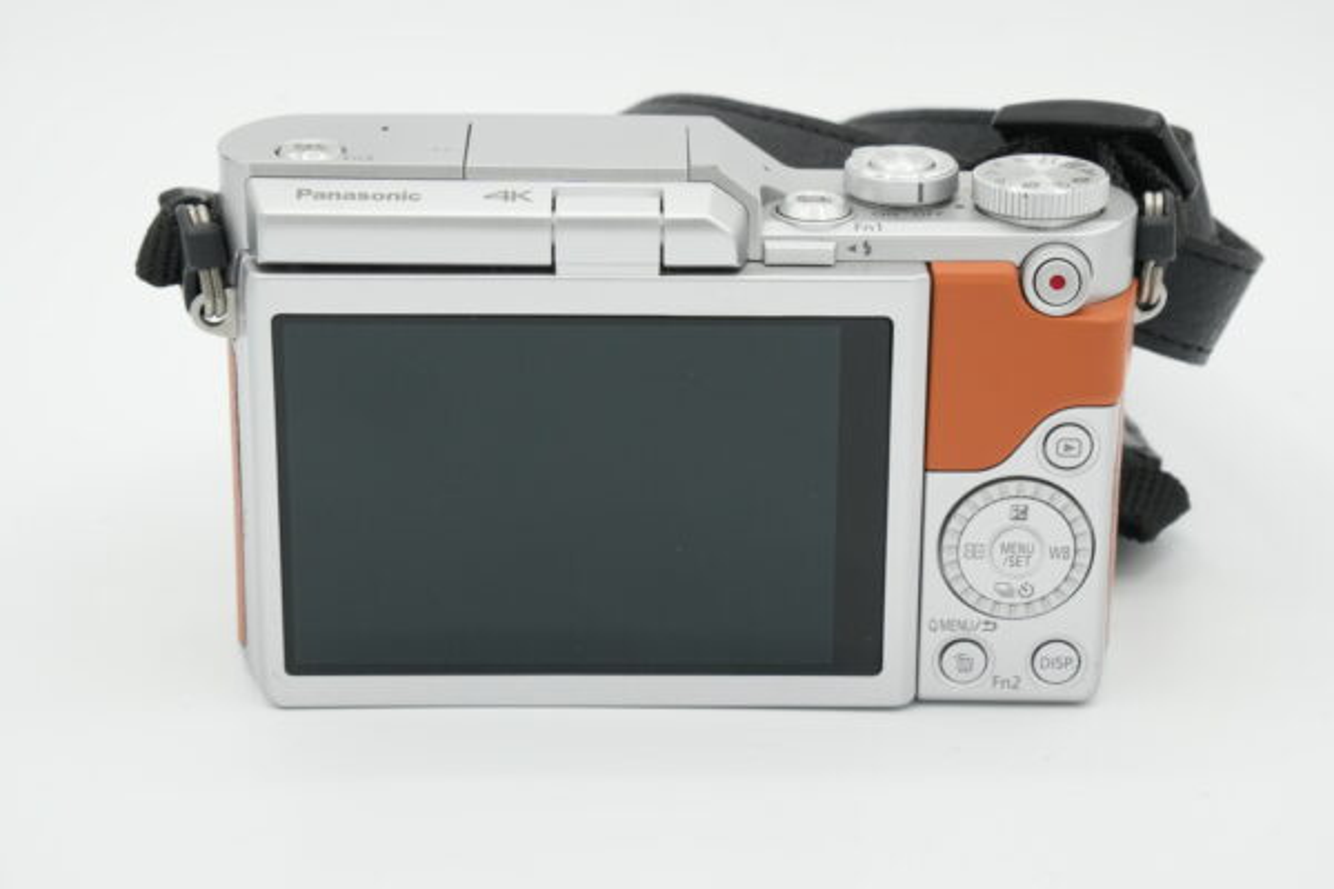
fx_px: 3279
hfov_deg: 23.0
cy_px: 444
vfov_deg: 15.4
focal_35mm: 88
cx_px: 667
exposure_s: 1/200
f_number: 14
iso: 1000
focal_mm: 59
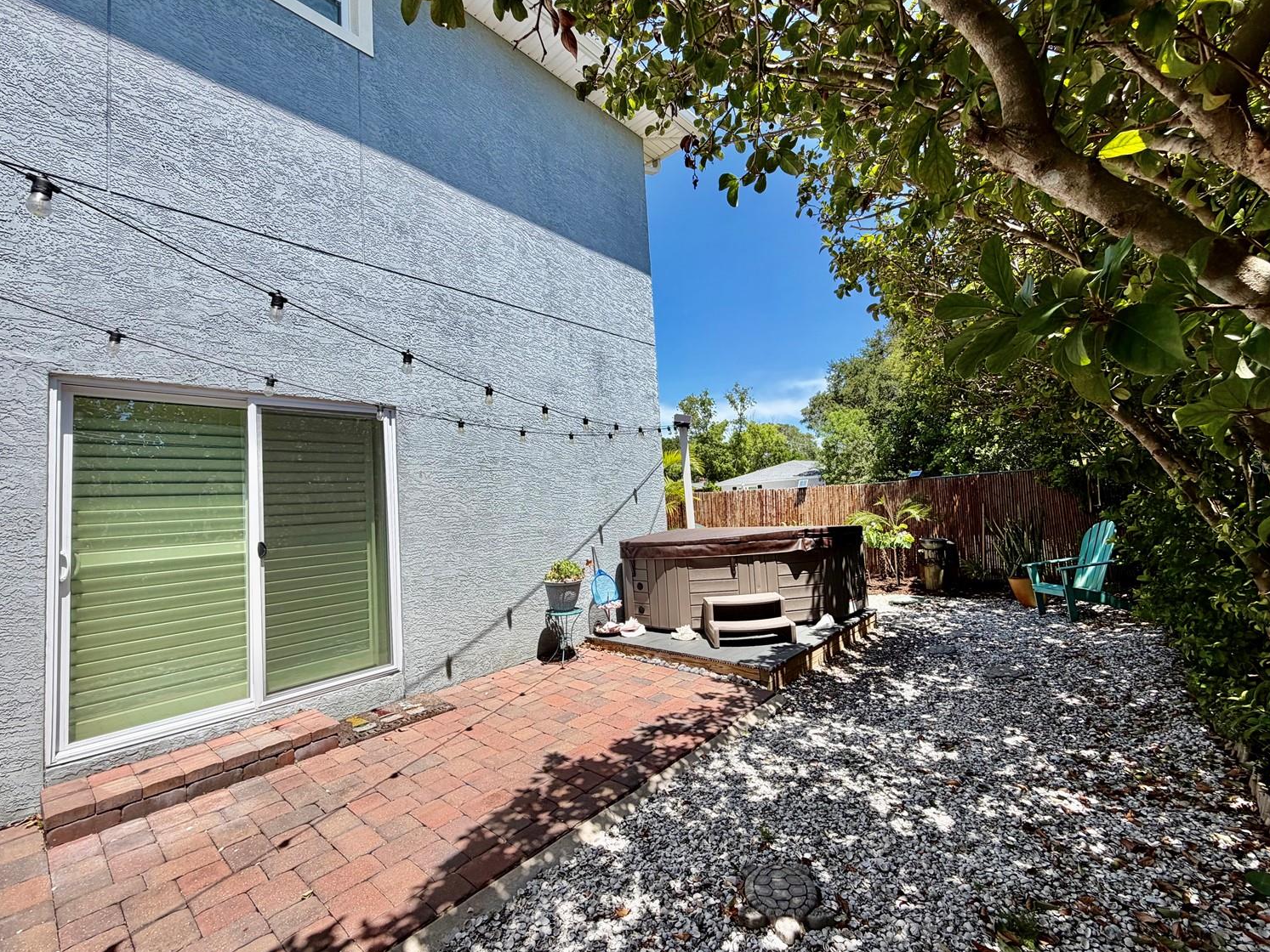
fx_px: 550
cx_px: 652
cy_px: 467
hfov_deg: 98.1
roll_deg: +3.5
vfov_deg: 81.7
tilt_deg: +2.6
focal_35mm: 15
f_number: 2.2
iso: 25
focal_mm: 2.22
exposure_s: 1/770
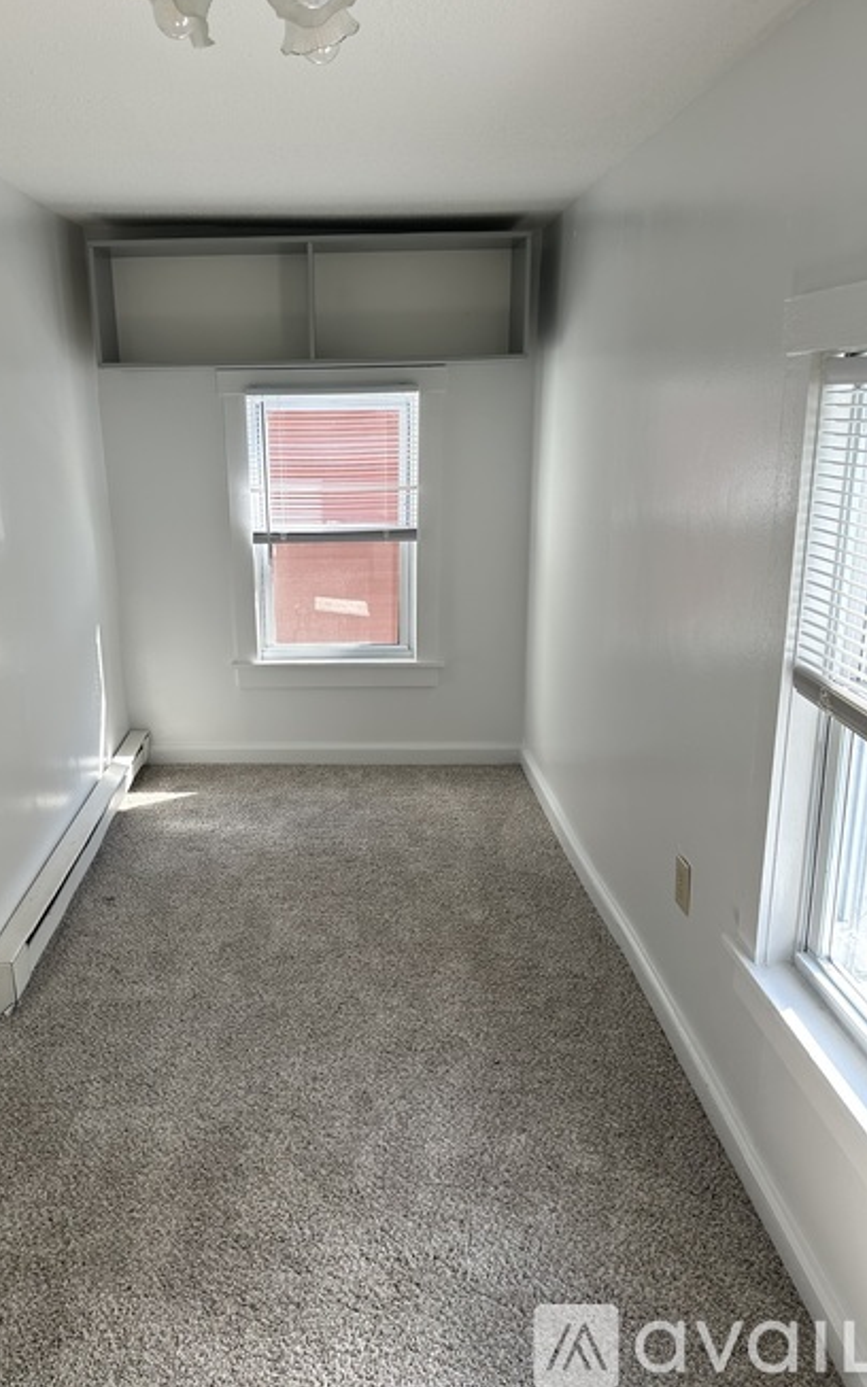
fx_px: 983
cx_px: 346
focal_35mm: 26
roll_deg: +1.4
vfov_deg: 70.4
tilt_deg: -14.4
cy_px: 681
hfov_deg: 47.3
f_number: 1.78
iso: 80
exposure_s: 1/421
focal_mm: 6.86
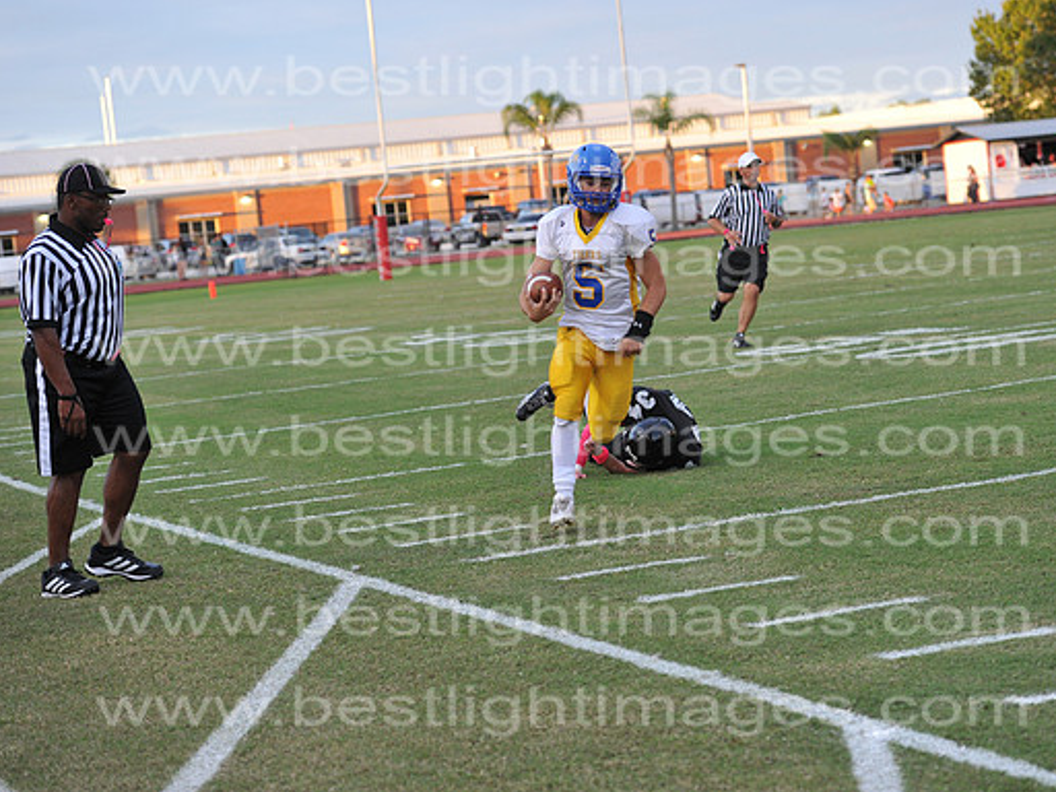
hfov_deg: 20.0
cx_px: 563
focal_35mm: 98
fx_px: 2990
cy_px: 396
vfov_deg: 15.1
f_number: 3.5
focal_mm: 90
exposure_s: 1/640
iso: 1250
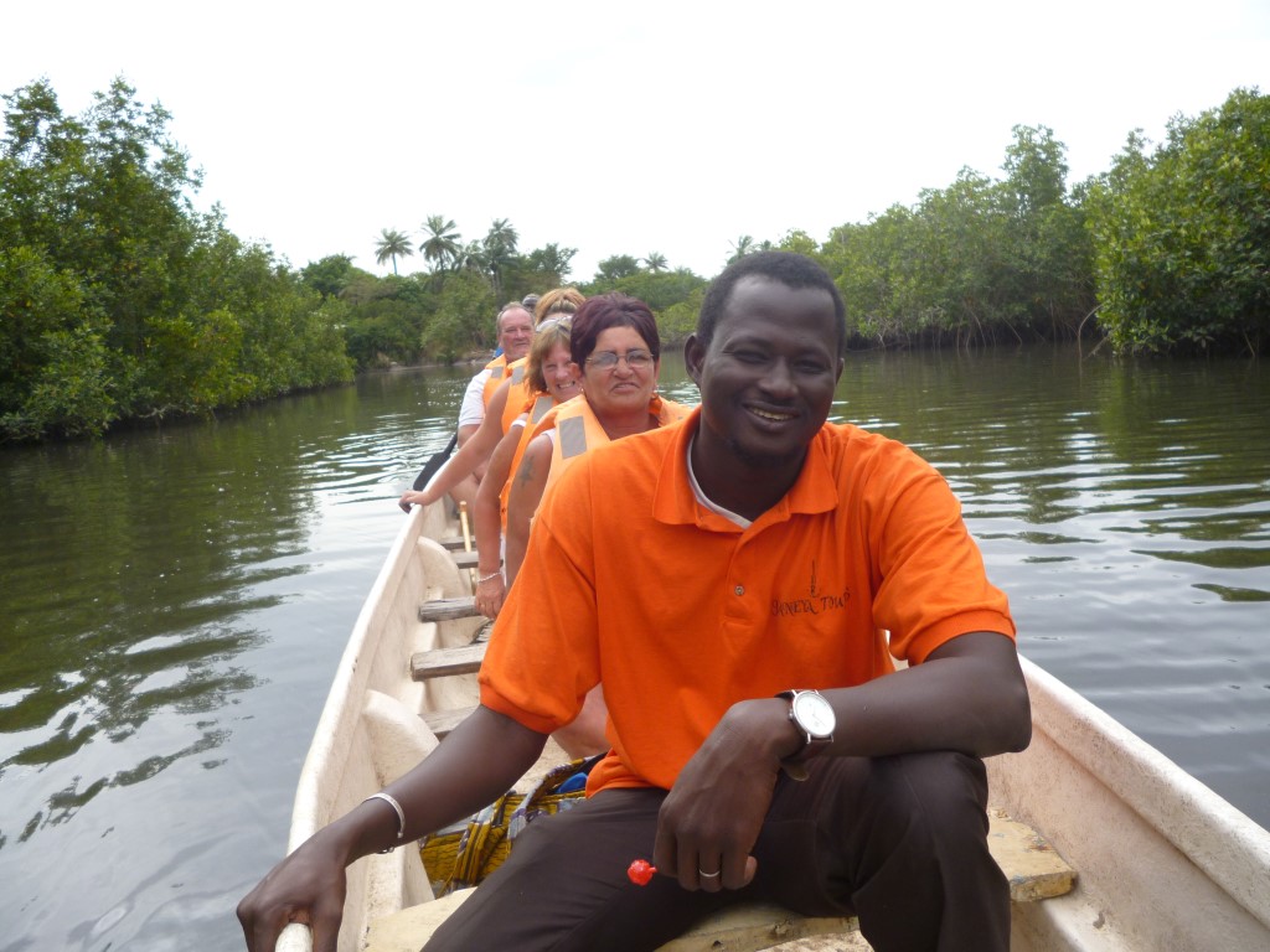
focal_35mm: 28
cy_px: 476
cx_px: 635
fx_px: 1027
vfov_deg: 49.7
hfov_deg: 63.4
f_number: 3.1
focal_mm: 5
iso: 100
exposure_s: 1/320
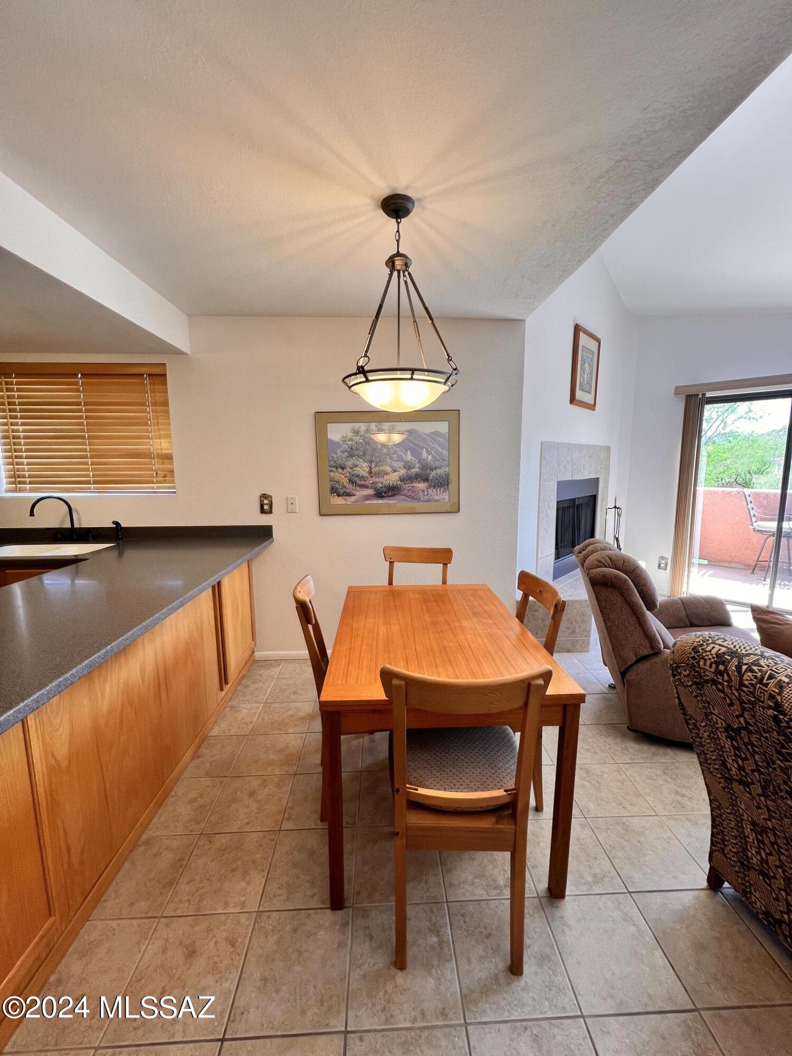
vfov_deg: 106.2
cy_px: 528
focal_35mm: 13
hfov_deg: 89.9
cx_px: 396
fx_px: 397
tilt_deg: -8.0
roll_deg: +0.6
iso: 64
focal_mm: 1.57
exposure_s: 1/120
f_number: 1.8
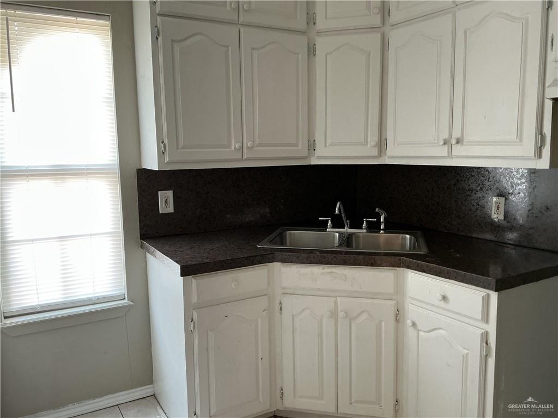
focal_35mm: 29
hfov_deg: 61.7
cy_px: 209
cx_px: 279
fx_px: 467
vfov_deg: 48.2
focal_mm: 3
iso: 80
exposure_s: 1/60
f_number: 1.8
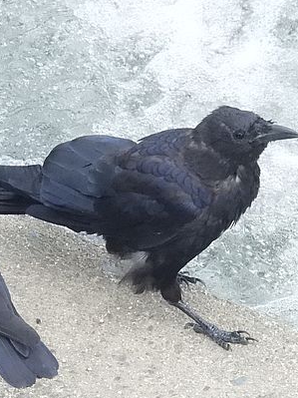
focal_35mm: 1603
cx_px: 74
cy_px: 200
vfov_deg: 1.2
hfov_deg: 0.9
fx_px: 18410
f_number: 5.6
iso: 1600
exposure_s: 1/1600
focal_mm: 143
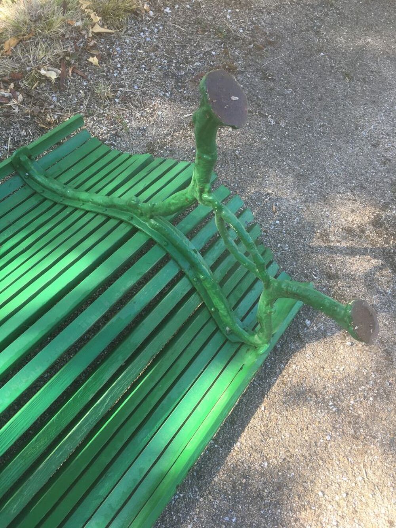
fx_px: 442
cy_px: 264
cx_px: 198
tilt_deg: -53.0
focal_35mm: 29
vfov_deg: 61.7
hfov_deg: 48.2
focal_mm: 4.15
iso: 32
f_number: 2.2
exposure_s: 1/100
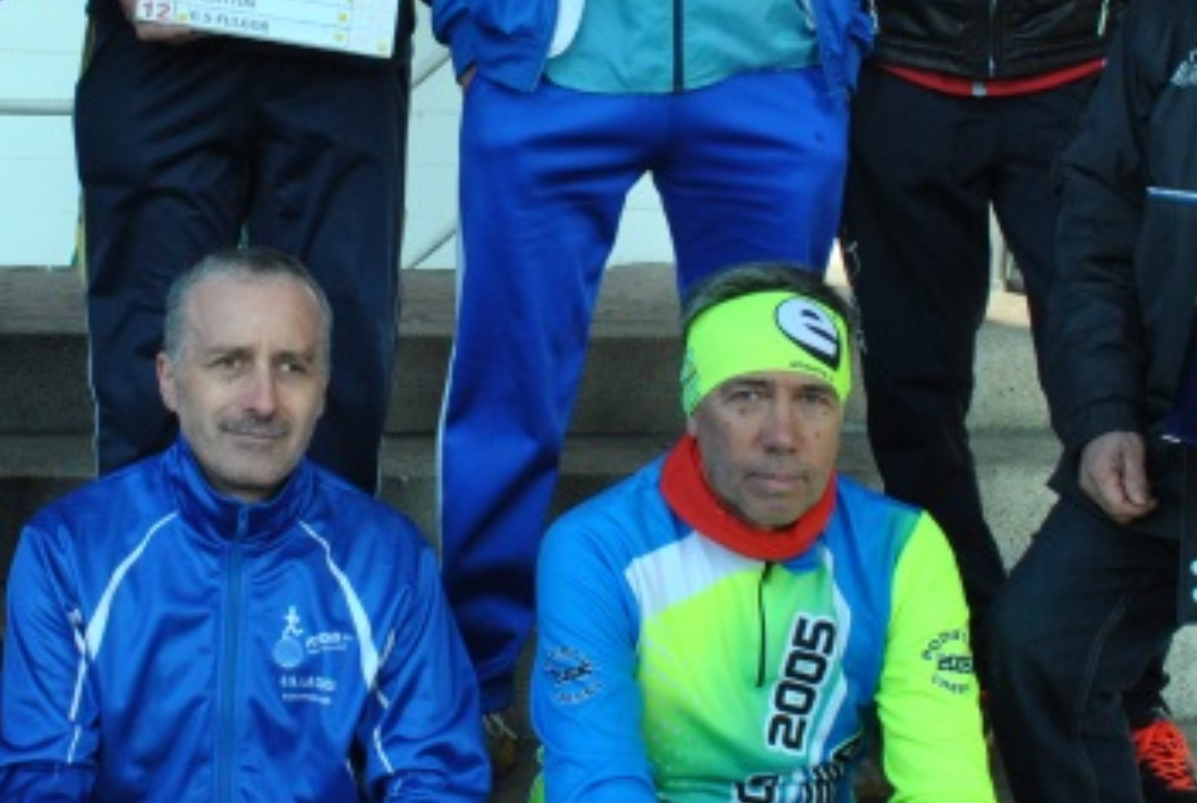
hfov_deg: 29.1
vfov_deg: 19.5
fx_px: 2298
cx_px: 435
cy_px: 92
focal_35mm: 69
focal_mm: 18
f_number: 9
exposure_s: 1/320
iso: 400
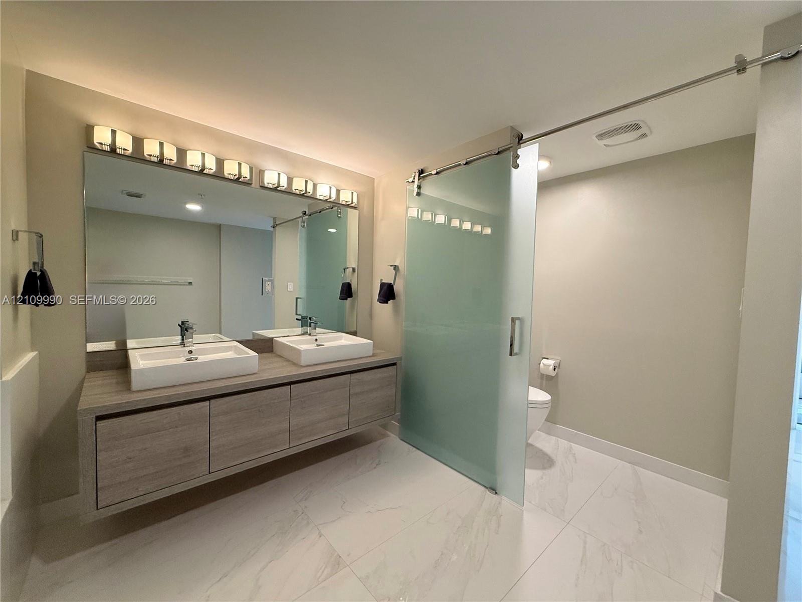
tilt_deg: -1.8
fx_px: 324
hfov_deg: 102.1
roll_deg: -1.9
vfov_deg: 85.7
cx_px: 401
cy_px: 301
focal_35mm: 14
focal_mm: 2.22
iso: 320
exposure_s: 1/120
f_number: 2.2
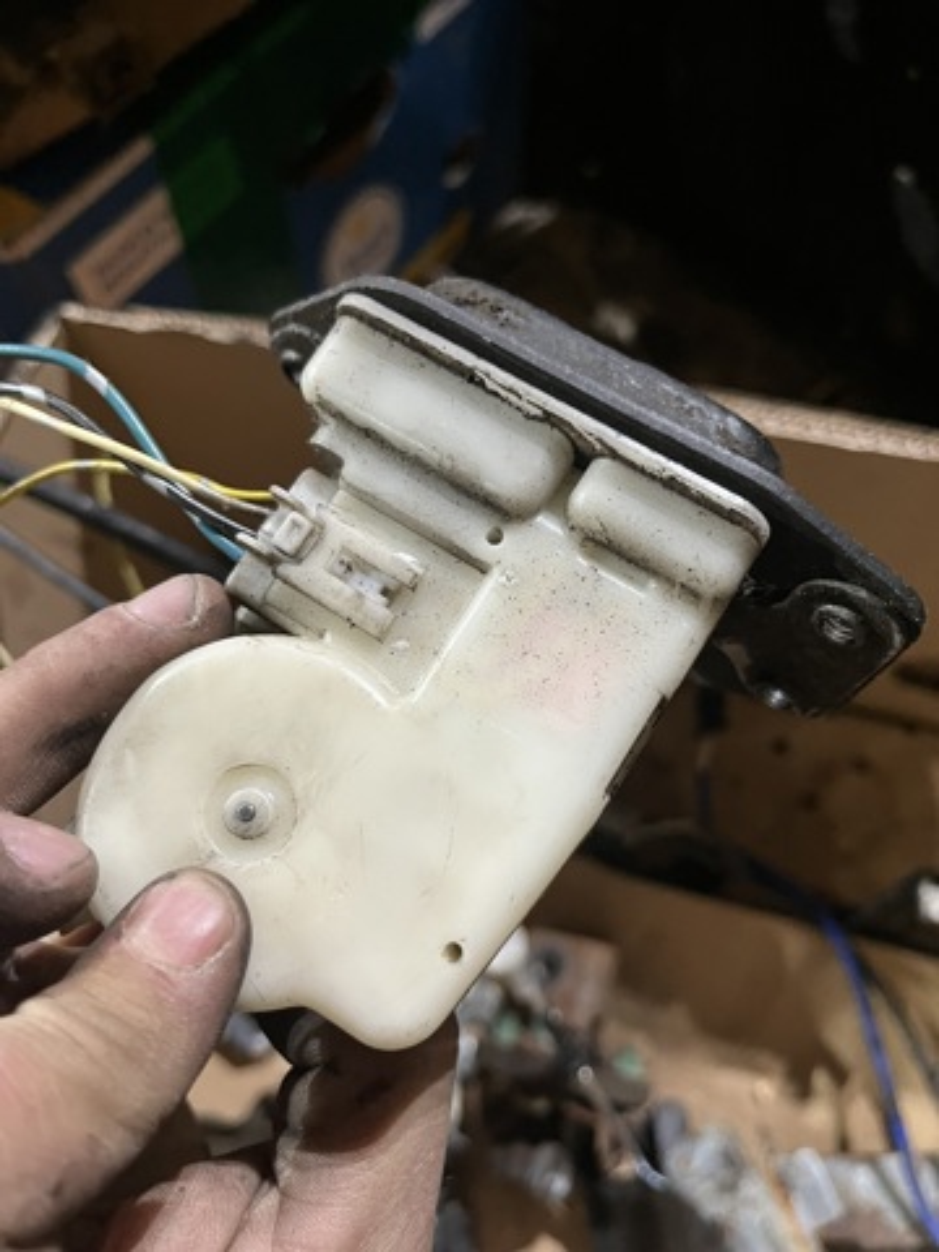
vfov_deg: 67.3
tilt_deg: -65.1
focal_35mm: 26
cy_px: 626
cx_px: 470
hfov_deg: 53.1
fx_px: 940
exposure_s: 1/33
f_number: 1.6
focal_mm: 5.1
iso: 400
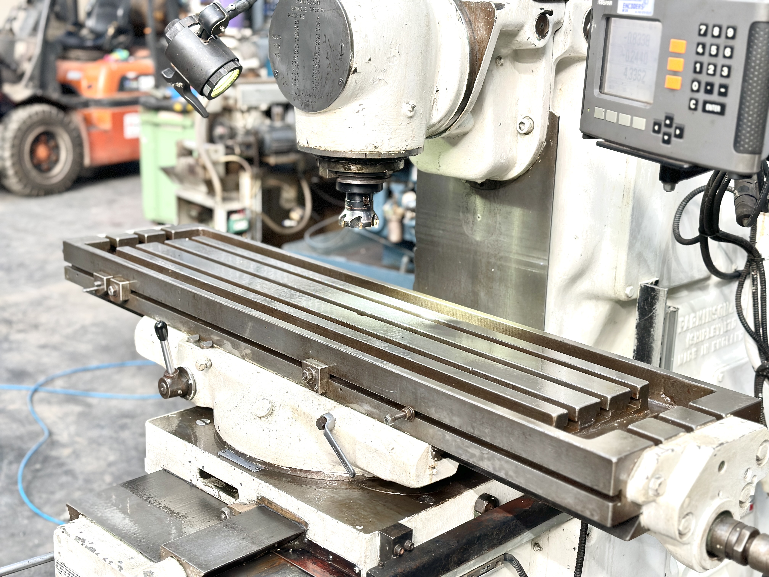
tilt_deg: -16.1
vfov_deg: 30.3
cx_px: 384
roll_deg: -1.3
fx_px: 1066
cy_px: 288
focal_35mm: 48
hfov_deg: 39.7
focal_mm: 6.86
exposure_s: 1/100
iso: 125
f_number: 1.78
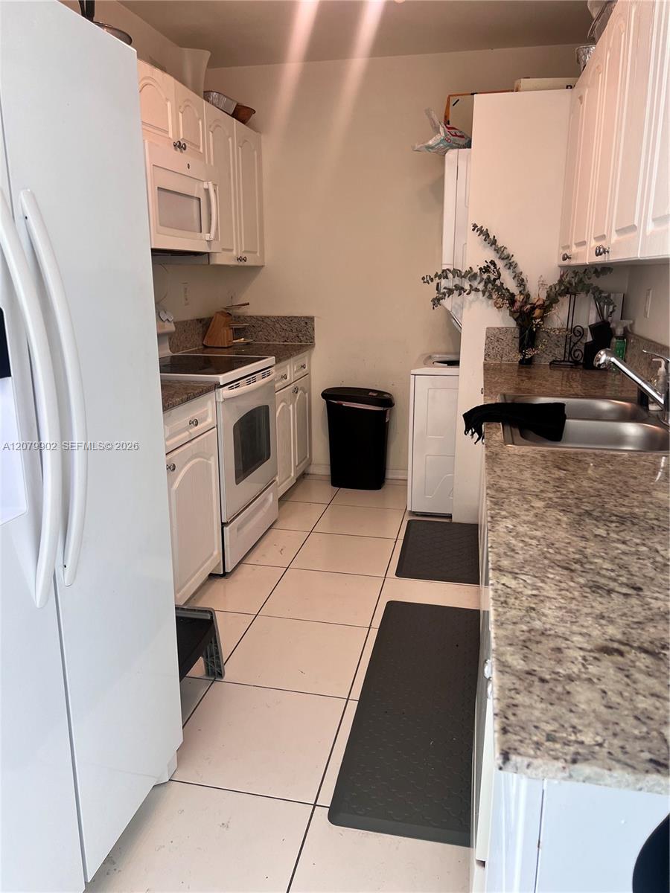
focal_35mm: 26
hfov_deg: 53.1
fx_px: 671
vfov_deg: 67.3
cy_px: 446
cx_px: 335
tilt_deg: -13.8
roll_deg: -0.1
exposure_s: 1/120
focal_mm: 5.7
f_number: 1.5
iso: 80
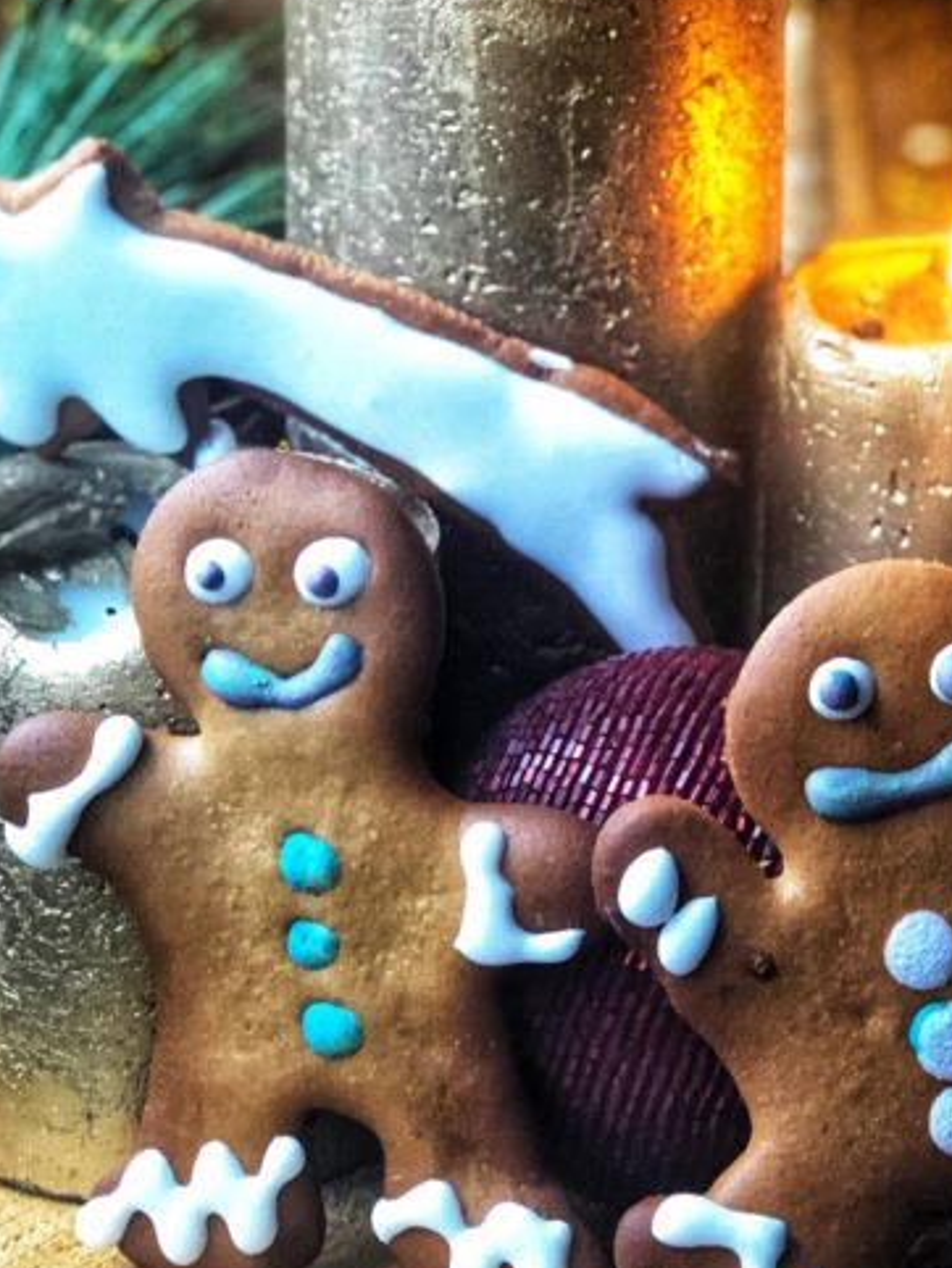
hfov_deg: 12.3
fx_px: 4433
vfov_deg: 16.3
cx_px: 565
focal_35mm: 121
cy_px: 508
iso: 160
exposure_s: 1/30
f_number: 2.8
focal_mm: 6.6
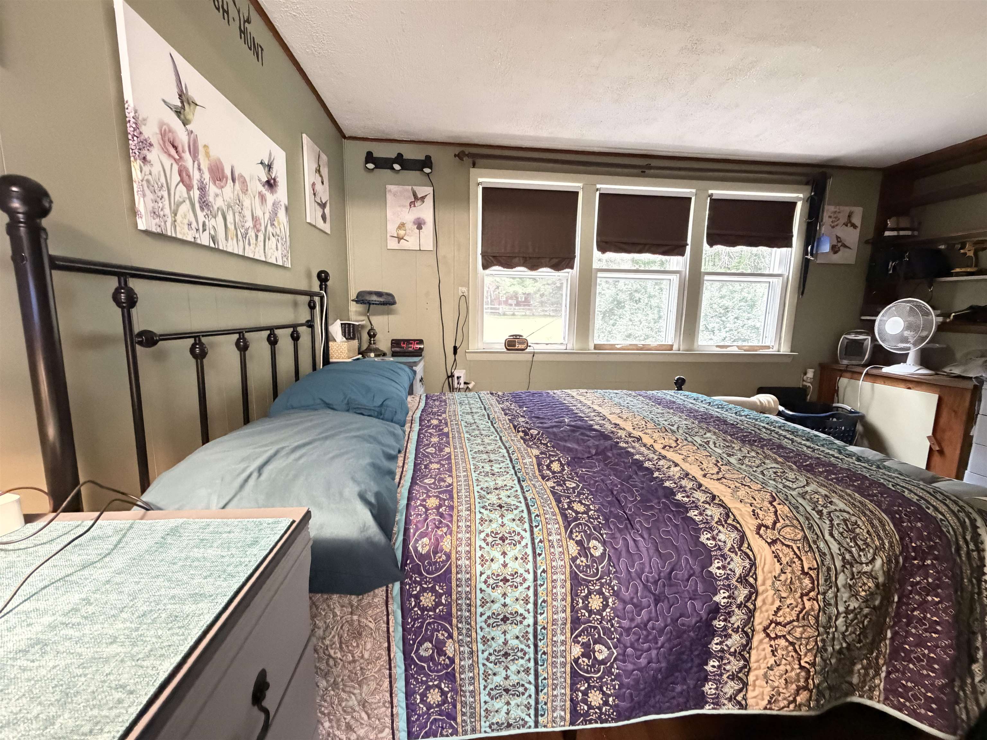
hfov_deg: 102.1
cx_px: 494
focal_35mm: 14
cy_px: 370
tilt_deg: -7.4
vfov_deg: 85.7
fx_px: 399
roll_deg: -0.1
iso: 1600
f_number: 2.2
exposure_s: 1/40
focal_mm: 2.22
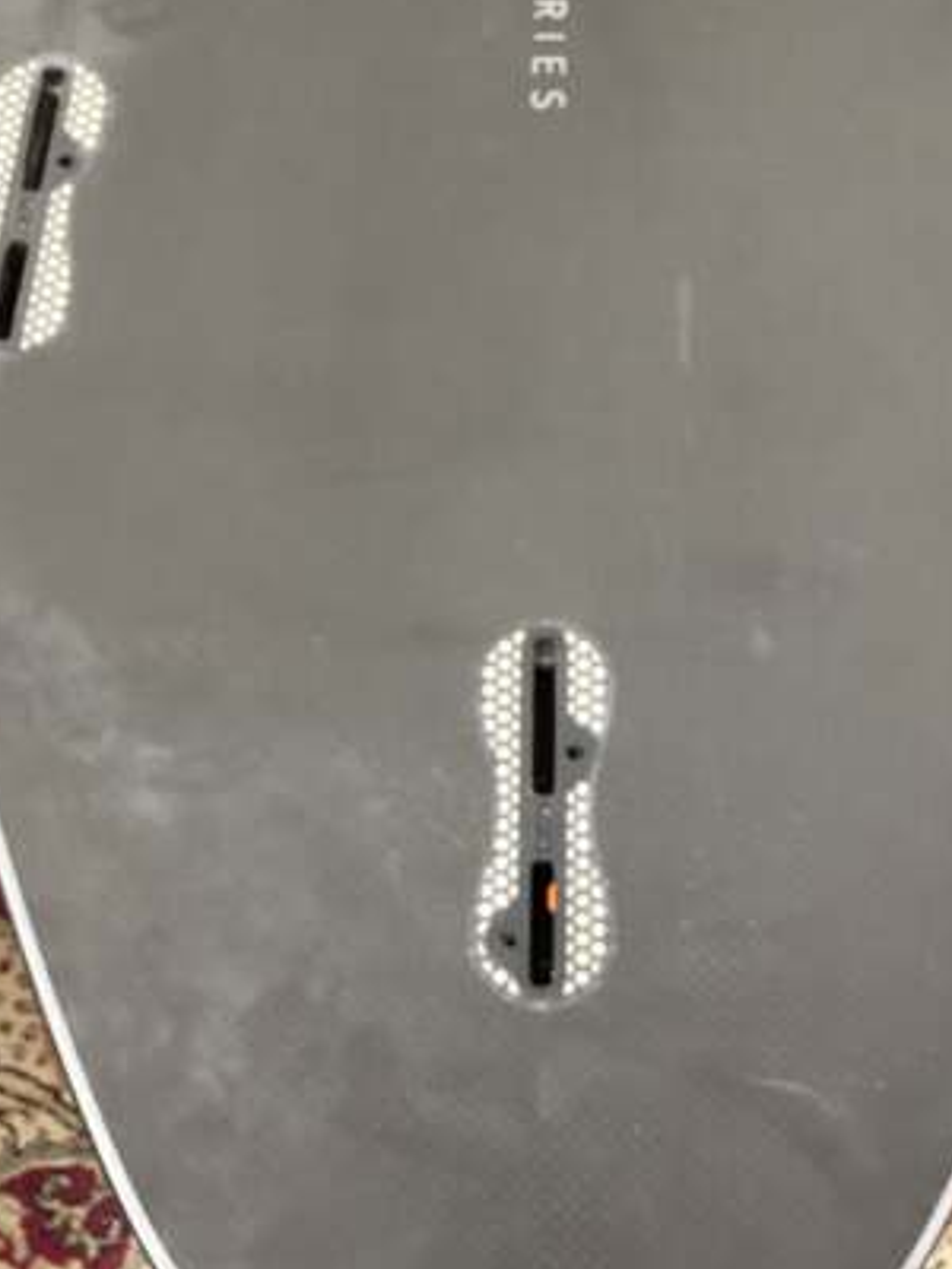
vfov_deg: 31.1
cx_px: 546
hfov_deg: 23.6
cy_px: 768
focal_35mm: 62
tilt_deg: -61.0
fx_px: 2273
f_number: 2.4
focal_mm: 3.3
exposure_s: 1/50
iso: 250
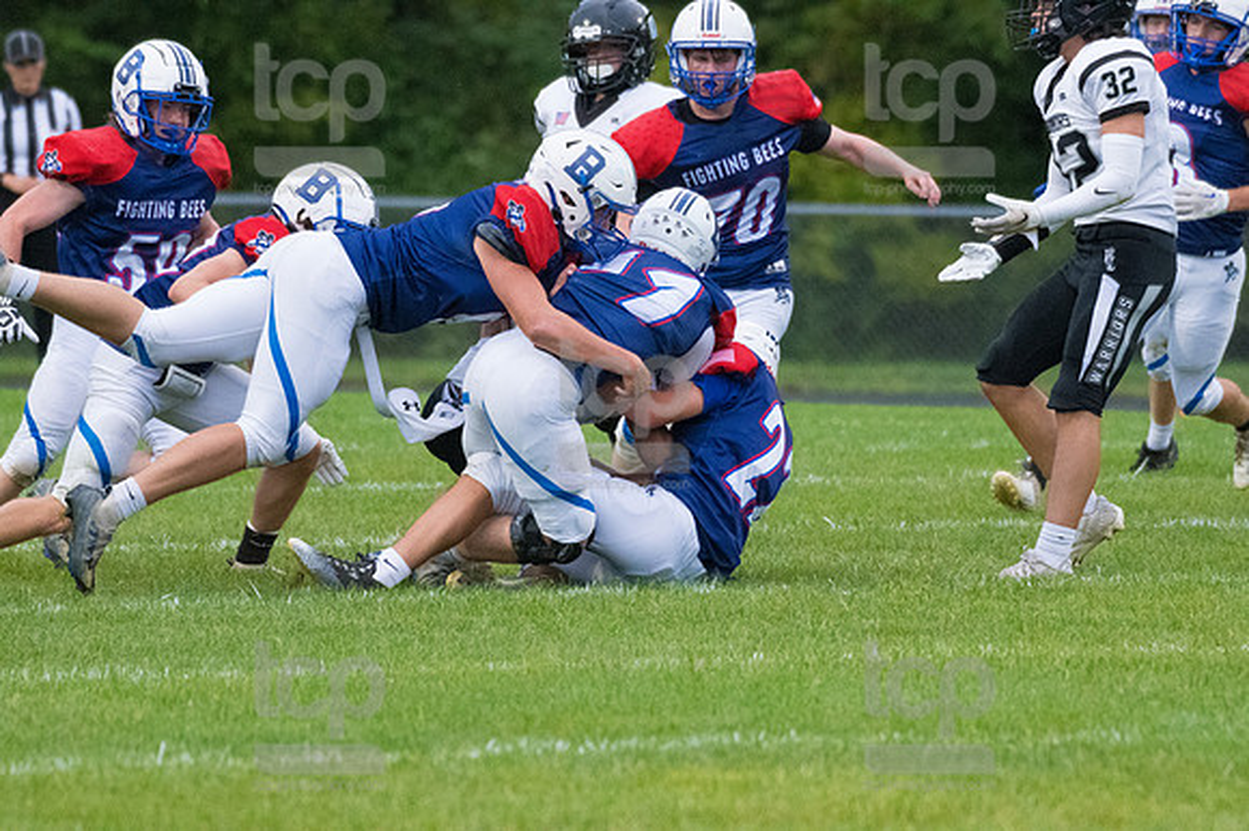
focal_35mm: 465
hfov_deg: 4.4
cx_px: 624
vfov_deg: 3.0
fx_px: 16123
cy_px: 416
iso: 6400
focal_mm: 310
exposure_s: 1/2000
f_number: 5.6
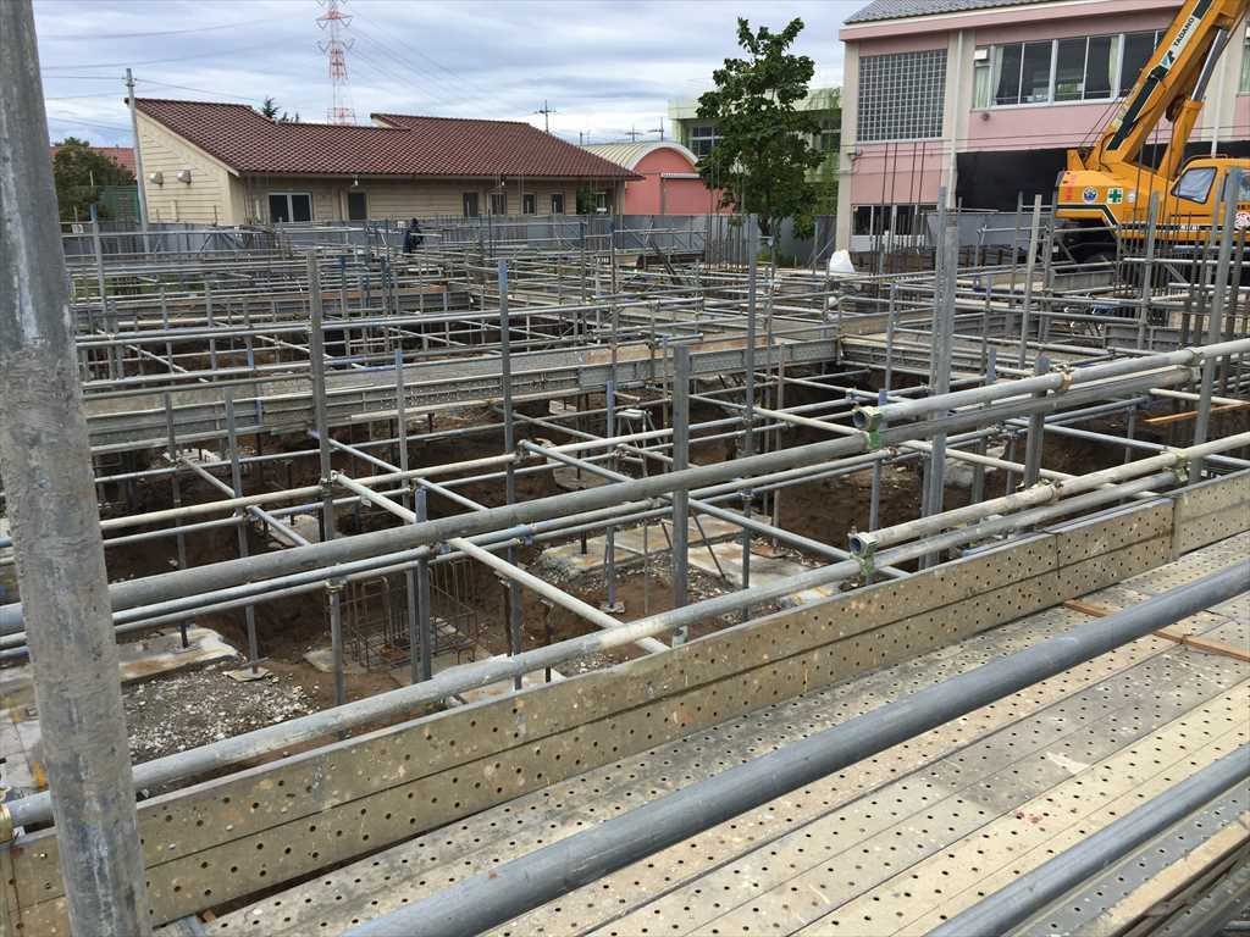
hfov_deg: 61.7
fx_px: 1047
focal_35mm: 29
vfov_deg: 48.2
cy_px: 468
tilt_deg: -15.6
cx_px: 625
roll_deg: -0.4
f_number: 2.2
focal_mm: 4.15
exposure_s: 1/1199
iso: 32
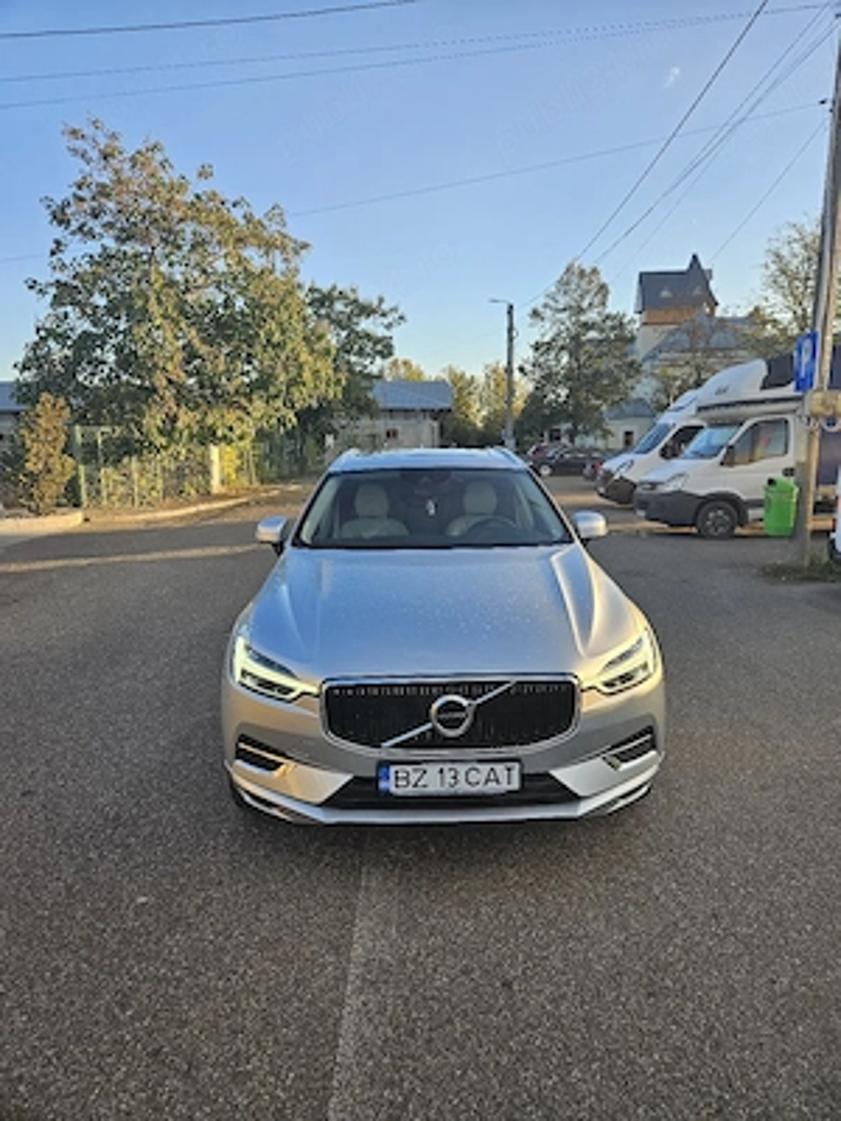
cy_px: 560
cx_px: 420
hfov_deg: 58.9
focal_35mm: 23
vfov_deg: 73.9
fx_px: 745
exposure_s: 1/500
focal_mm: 5.4
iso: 40
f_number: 1.8
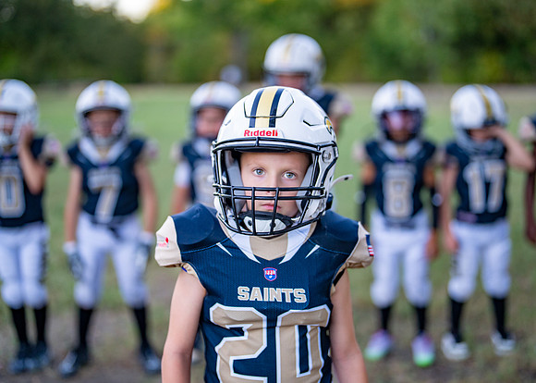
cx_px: 270
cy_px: 185
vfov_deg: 25.9
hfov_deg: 35.7
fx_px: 832
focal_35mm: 55
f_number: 1.2
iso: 500
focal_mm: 50
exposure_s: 1/1000
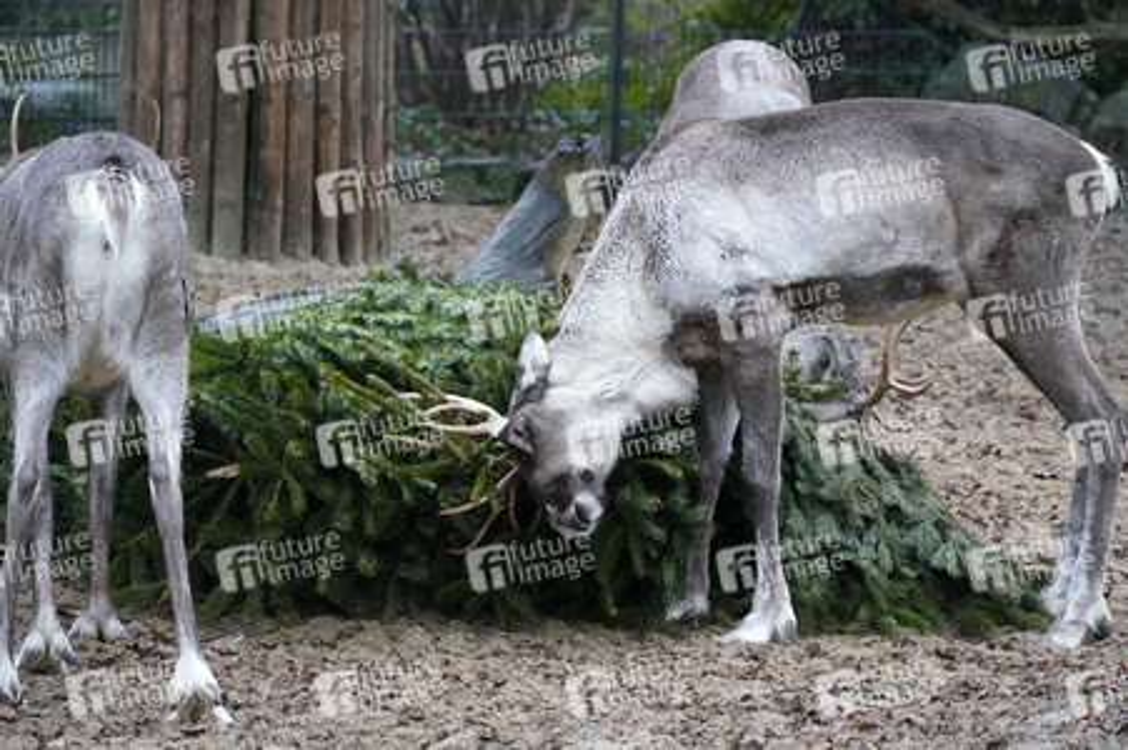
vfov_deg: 8.9
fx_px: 4822
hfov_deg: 13.3
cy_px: 375
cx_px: 564
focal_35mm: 154
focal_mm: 154
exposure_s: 1/250
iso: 3200
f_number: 6.3
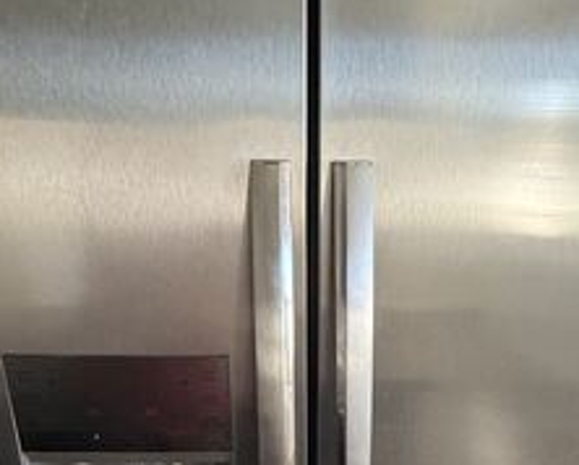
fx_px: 703
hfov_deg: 44.6
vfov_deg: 33.3
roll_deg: -0.4
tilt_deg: -26.0
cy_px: 469
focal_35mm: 41
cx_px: 339
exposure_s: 1/99
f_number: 2.2
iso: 200
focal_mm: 2.22
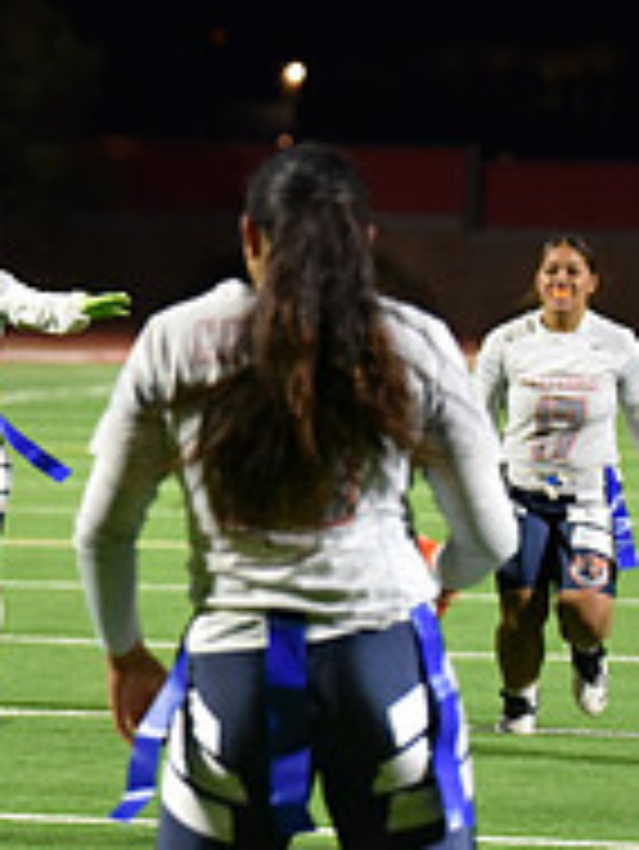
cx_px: -405
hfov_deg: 4.0
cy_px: 389
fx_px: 9047
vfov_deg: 5.4
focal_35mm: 368
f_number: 2.8
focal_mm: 125
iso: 5600
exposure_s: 1/640
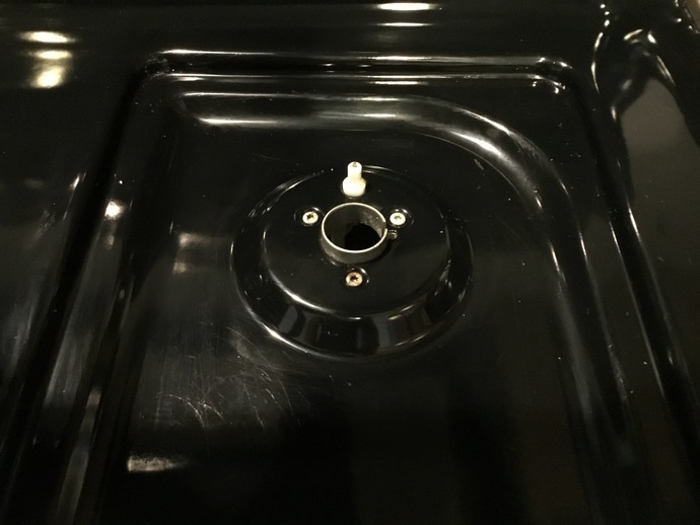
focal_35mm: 31
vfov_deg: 45.5
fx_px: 627
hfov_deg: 58.3
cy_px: 262
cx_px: 350
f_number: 2.4
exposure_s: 1/15
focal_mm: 3.3
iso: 800
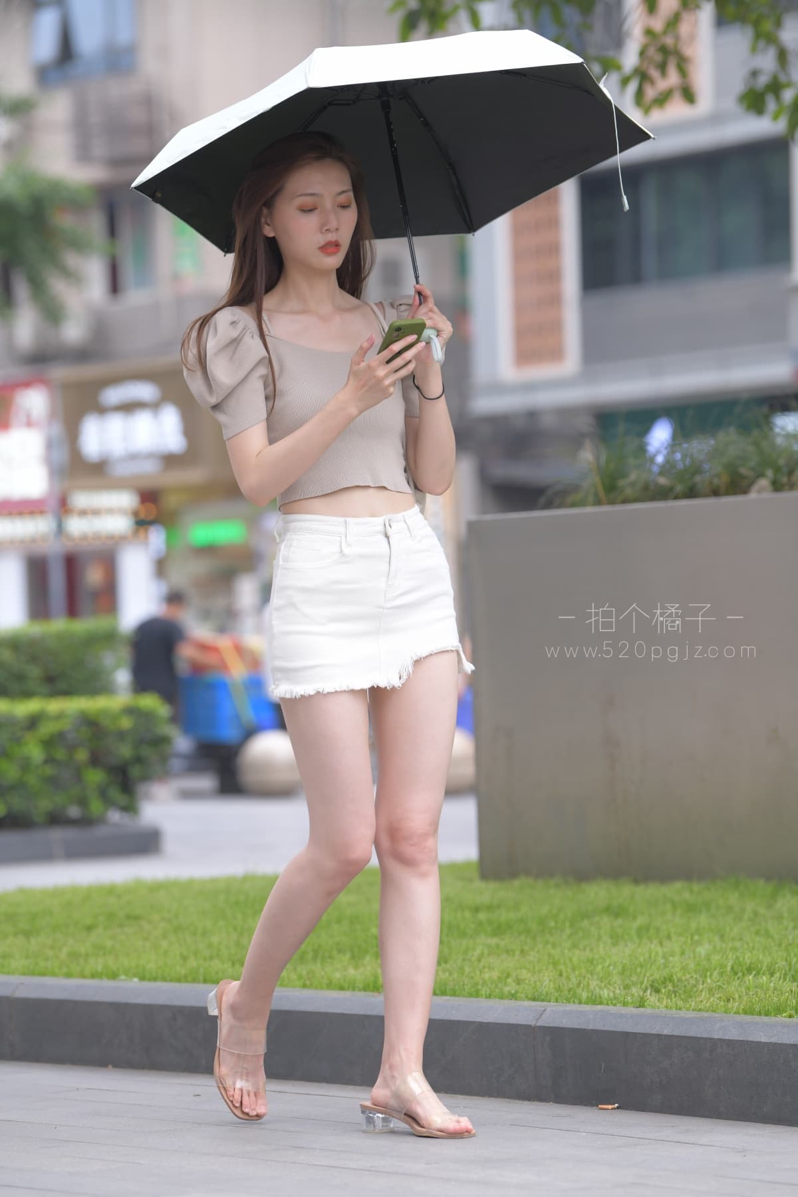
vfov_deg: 15.2
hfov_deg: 10.2
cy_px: 598
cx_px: 399
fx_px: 4488
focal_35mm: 135
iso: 720
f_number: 4
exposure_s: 1/1000
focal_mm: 135
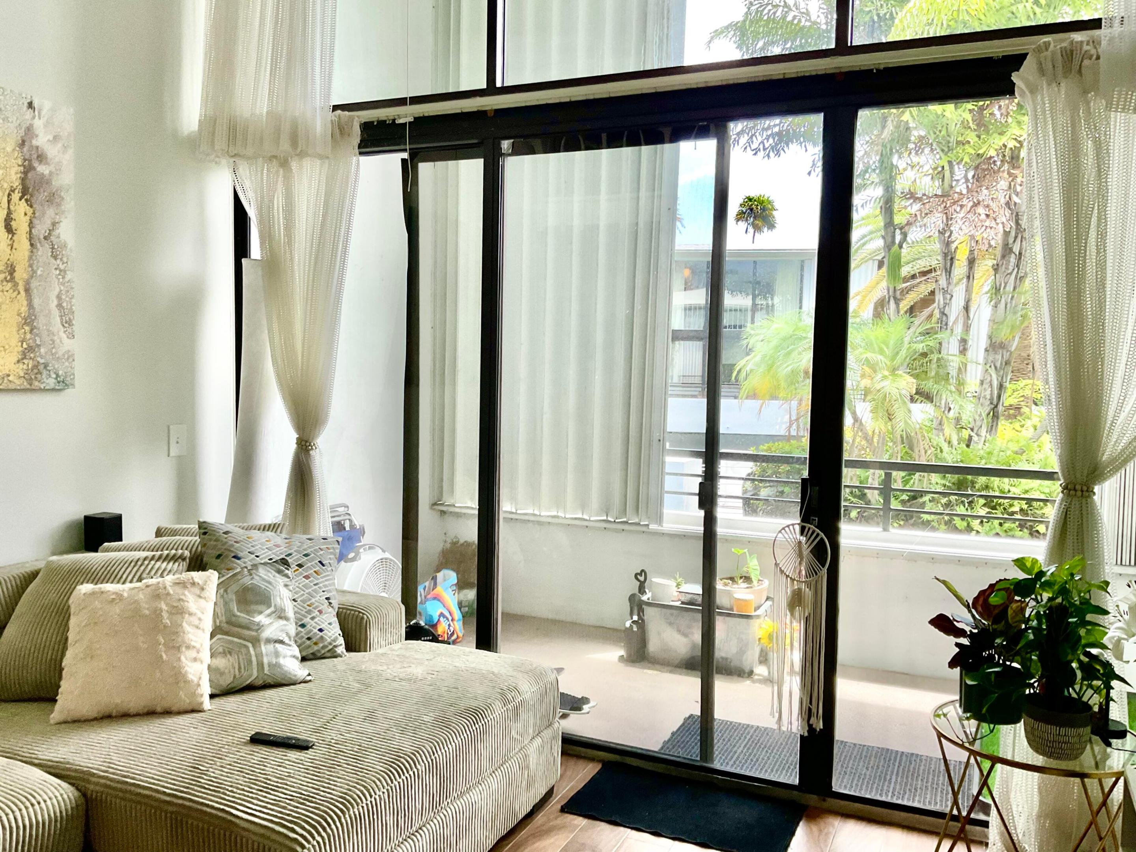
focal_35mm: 29
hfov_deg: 61.7
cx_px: 568
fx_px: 952
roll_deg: -0.6
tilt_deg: -3.2
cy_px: 426
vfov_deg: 48.2
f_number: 1.8
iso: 64
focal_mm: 3
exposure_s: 1/60
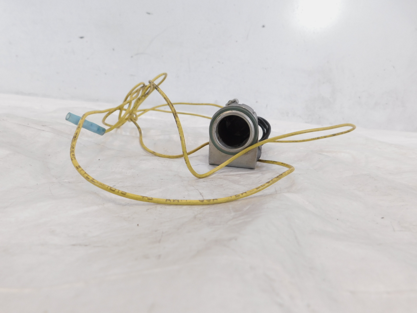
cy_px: 156
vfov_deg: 58.9
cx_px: 208
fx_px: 277
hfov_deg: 73.9
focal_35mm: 23
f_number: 3
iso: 140
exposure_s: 1/30
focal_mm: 4
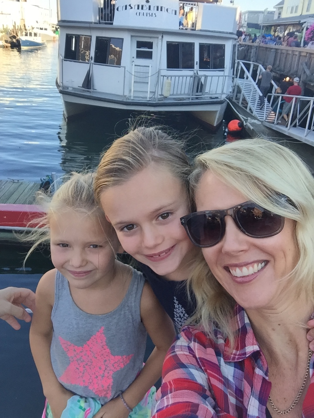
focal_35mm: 31
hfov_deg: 45.4
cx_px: 157
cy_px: 209
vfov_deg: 58.4
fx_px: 375
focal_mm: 2.65
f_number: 2.2
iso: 32
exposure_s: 1/135
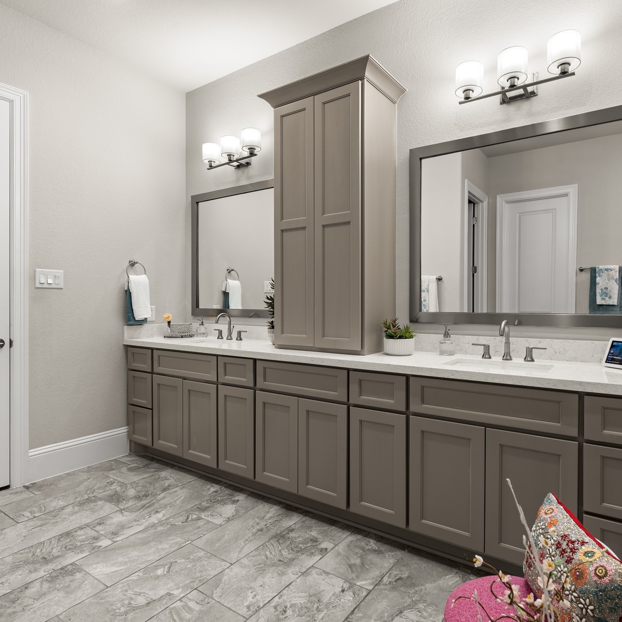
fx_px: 427
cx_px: 336
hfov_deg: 72.0
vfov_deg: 72.1
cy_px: 305
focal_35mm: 21
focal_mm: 16
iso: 200
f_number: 9
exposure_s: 1/2.5
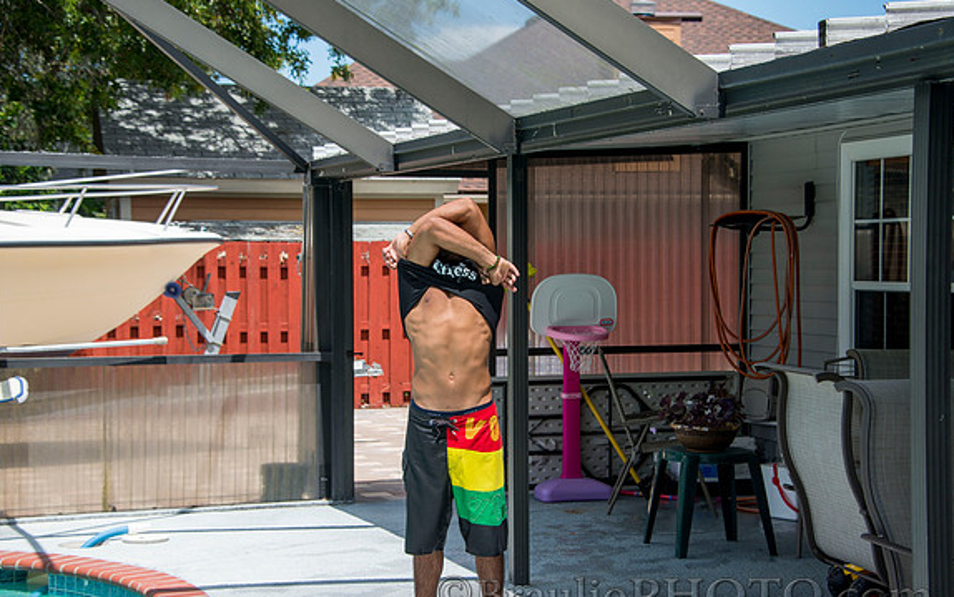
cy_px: 317
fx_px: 1820
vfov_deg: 18.6
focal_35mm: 70
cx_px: 477
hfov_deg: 29.4
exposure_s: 1/1000
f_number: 6.3
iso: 200
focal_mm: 68
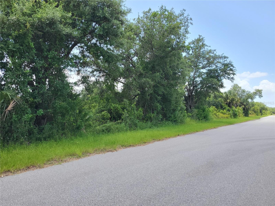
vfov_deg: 53.1
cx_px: 138
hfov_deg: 67.3
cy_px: 103
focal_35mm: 26
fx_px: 207
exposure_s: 1/868
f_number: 1.8
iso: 40
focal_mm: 5.4
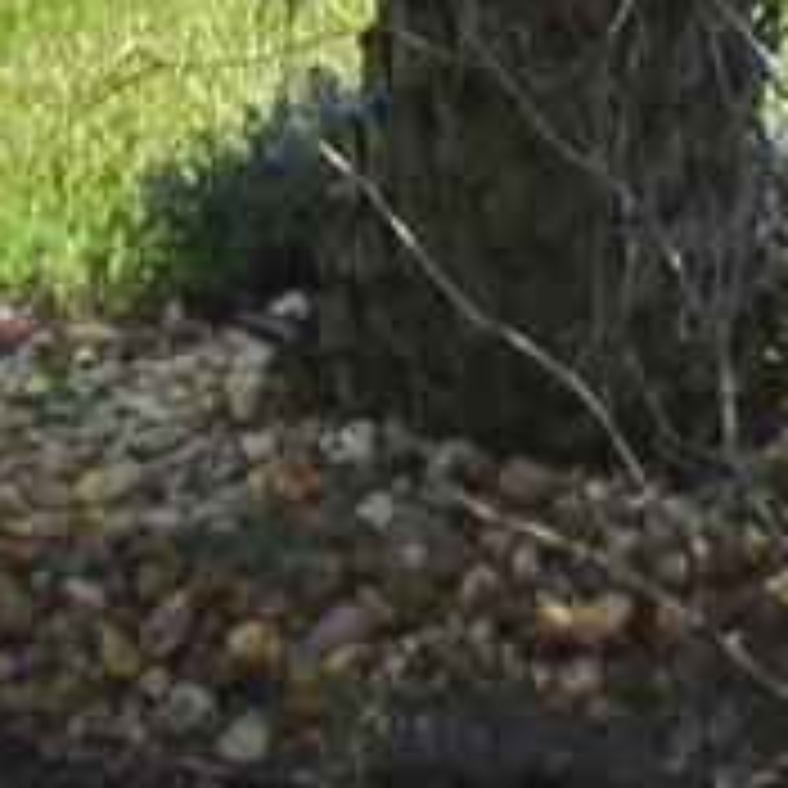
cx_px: 536
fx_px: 6619
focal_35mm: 257
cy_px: -811
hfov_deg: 6.8
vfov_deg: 6.6
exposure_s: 1/400
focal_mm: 22
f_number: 10
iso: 200
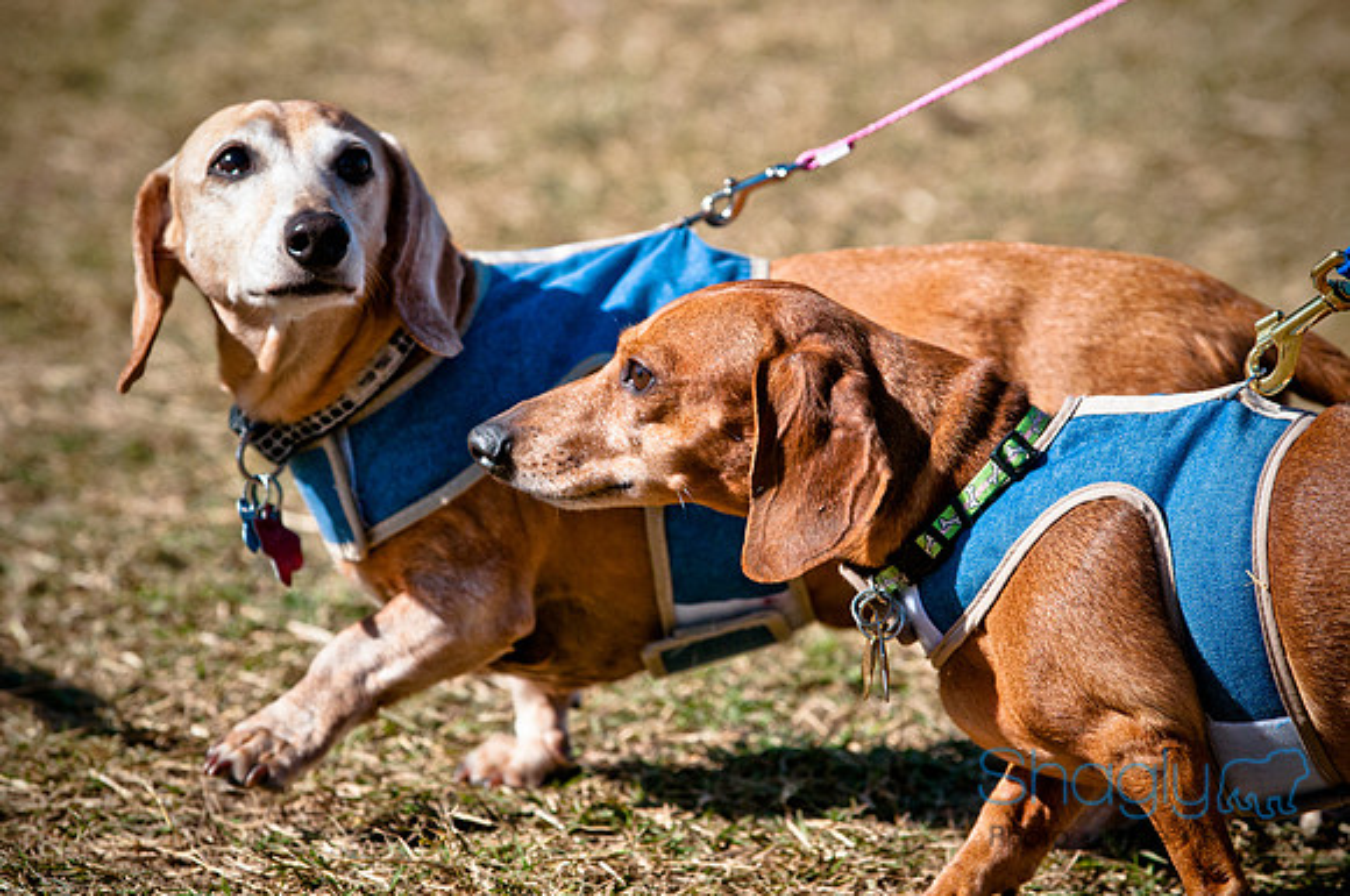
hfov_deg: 8.3
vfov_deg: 5.5
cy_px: 448
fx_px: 9268
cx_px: 675
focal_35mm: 248
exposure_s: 1/2000
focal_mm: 165
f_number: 5.6
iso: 400
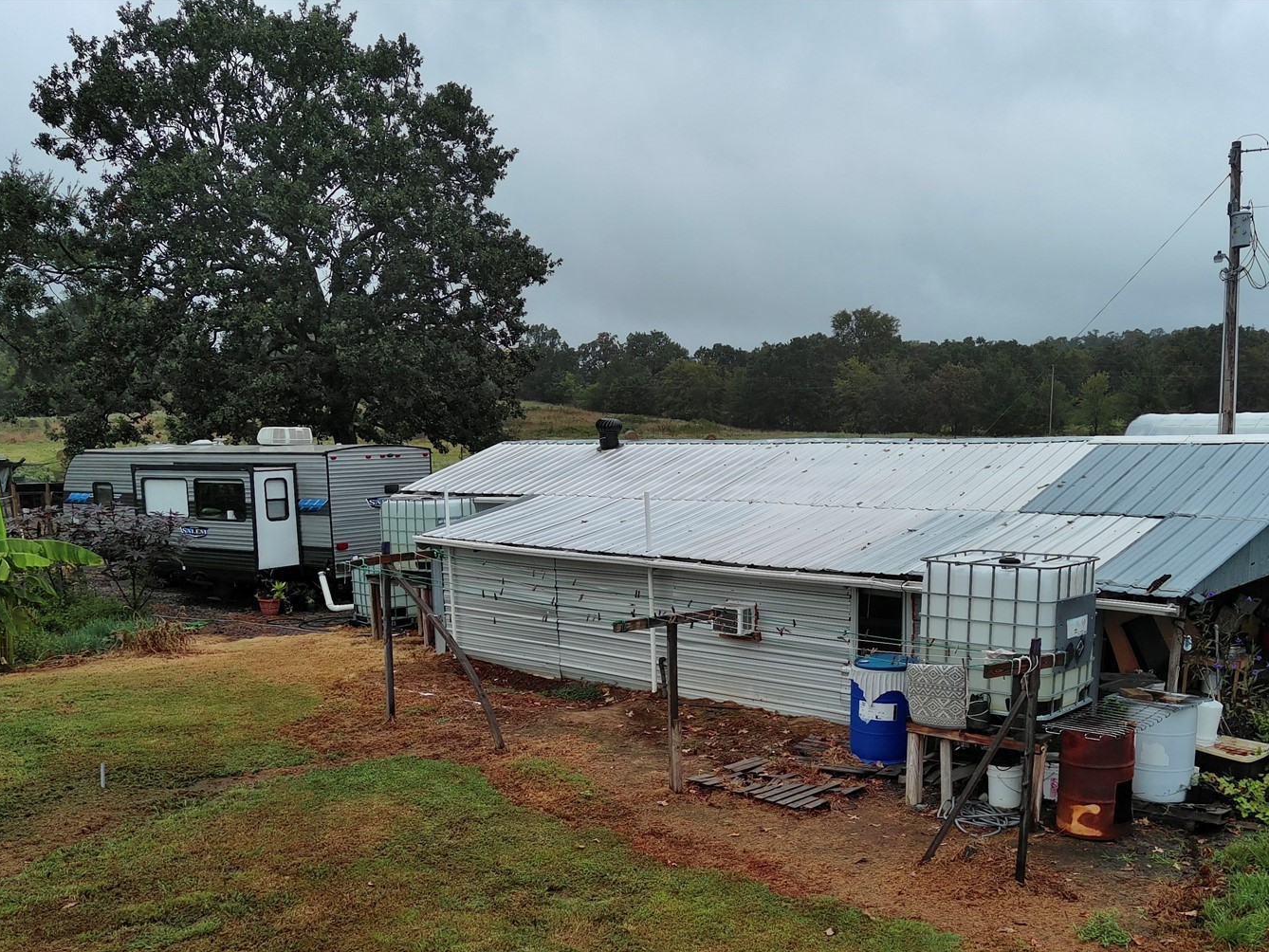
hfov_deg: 55.3
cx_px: 678
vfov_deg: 42.0
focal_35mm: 33
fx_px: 1210
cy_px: 680
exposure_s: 1/1645
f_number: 1.9
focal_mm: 6.67
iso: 100
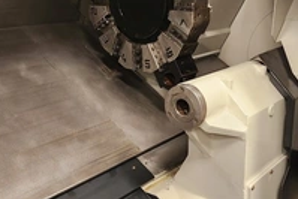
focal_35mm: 48
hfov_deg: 40.8
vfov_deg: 28.1
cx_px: 184
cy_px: 114
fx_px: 398
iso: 500
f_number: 1.8
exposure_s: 1/120
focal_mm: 5.4
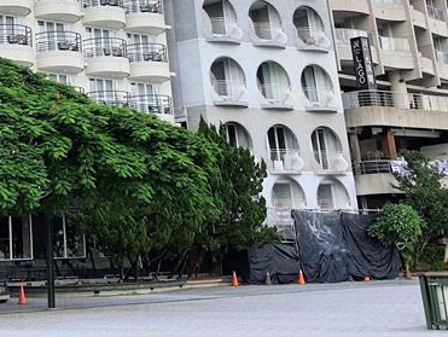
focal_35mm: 70
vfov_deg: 19.8
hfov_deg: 26.4
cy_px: -68
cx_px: 12
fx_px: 907
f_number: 1.7
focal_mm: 4.32
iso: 50
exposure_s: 1/448
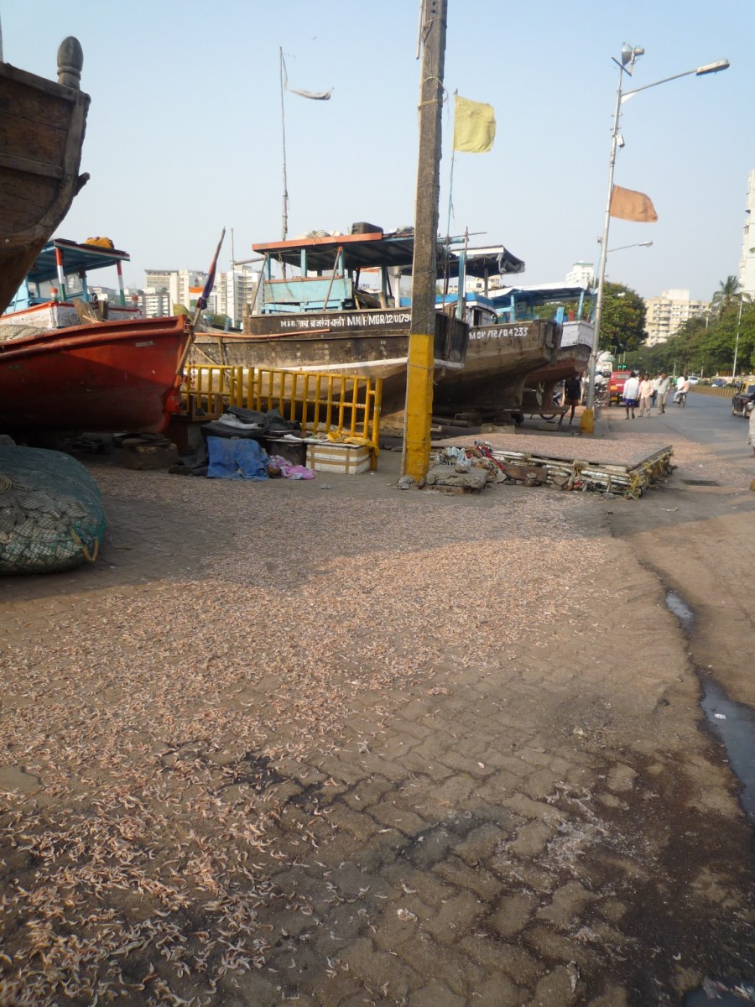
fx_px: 727
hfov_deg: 54.9
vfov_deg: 69.4
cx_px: 378
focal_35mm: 25
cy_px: 504
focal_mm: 4.4
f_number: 2.8
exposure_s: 1/500
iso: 100
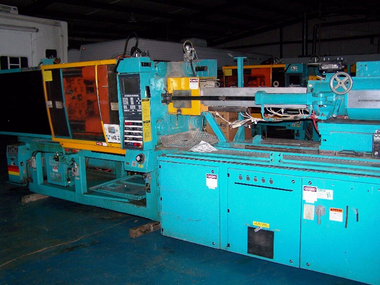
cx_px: 190
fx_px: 417
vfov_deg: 37.7
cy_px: 142
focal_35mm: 38
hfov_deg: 49.0
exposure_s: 1/60
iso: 160
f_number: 2.8
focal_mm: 6.3
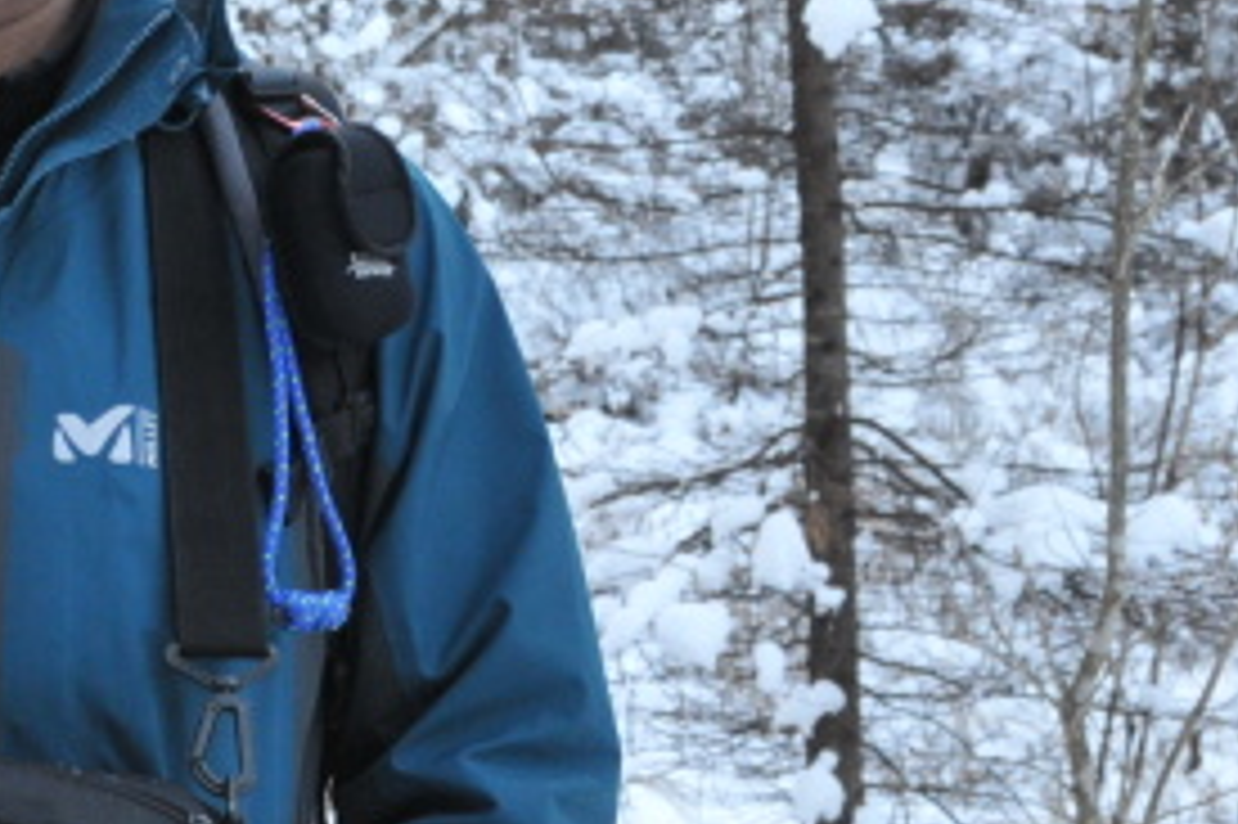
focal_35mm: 134
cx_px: -131
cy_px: -41
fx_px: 4605
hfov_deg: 14.9
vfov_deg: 10.1
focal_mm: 24
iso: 640
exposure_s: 1/125
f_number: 6.3
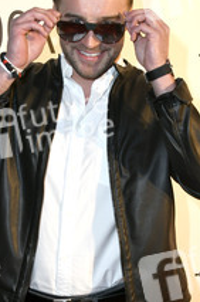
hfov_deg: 17.2
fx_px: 662
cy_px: 200
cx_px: 82
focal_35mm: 79
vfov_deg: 25.6
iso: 1000
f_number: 6.3
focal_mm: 42
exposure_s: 1/125
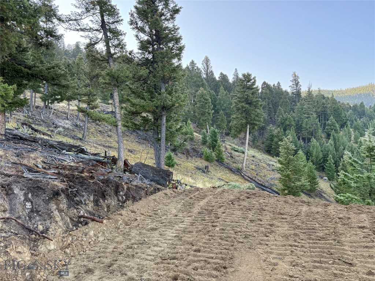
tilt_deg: -1.5
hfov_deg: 71.6
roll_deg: +3.2
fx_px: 260
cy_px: 140
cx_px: 188
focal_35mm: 24
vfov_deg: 56.8
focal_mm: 6.76
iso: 100
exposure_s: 1/356
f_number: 1.78
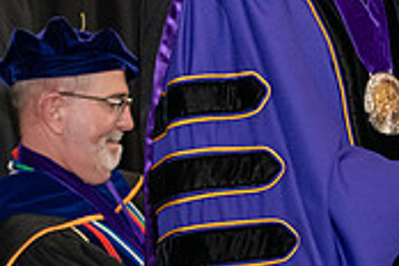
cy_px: 1
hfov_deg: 8.8
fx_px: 2593
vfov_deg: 5.9
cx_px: 335
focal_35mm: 234
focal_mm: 70
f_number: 5
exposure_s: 1/200
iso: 2500
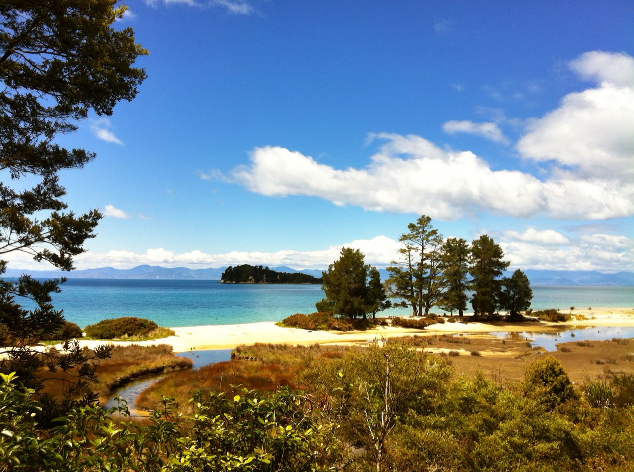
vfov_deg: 40.5
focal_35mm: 35
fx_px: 639
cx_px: 317
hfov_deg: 52.8
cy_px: 236
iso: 80
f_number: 2.8
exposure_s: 1/1774
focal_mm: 3.85
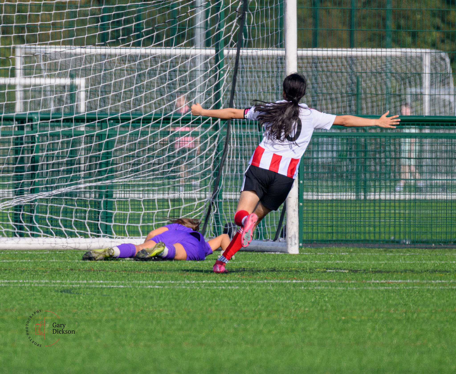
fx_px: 11903
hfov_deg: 2.2
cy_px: 276
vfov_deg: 1.8
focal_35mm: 873
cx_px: 155
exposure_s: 1/2000
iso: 500
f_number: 5.6
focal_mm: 400
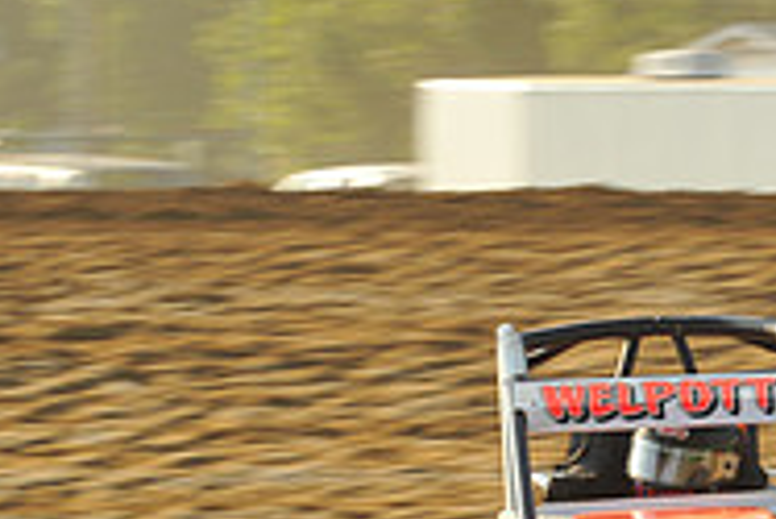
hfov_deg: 5.5
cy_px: 710
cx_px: 797
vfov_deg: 3.7
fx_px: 8025
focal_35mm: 372
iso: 400
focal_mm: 120
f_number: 9
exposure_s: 1/320
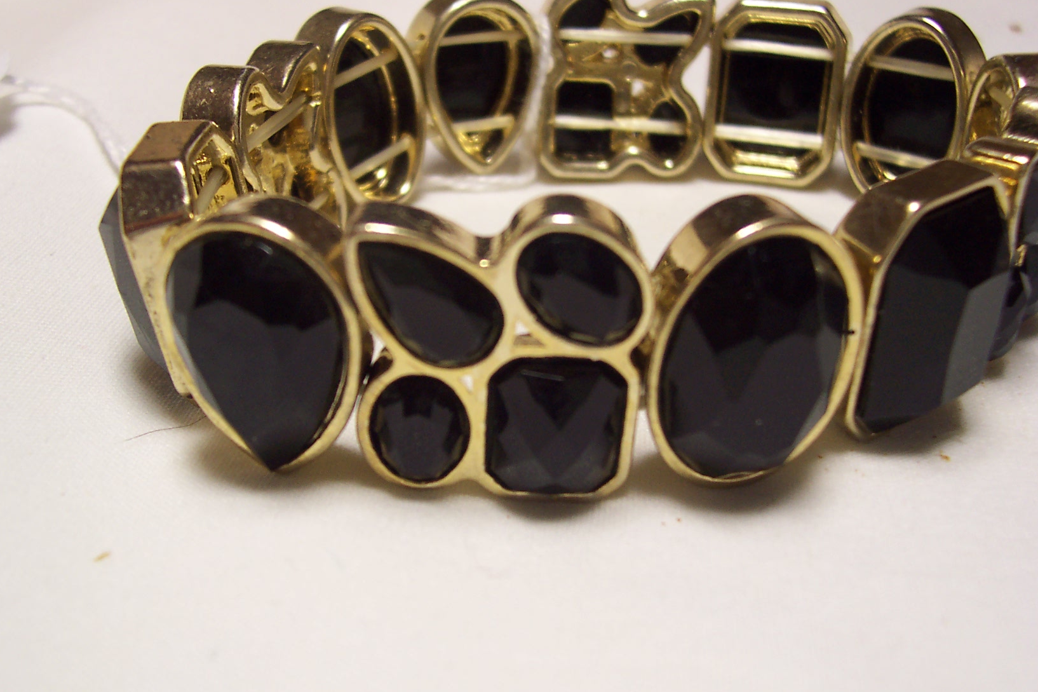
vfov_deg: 34.2
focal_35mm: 39
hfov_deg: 49.6
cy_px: 352
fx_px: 1124
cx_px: 516
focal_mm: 5.6
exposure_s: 1/30
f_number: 2.8
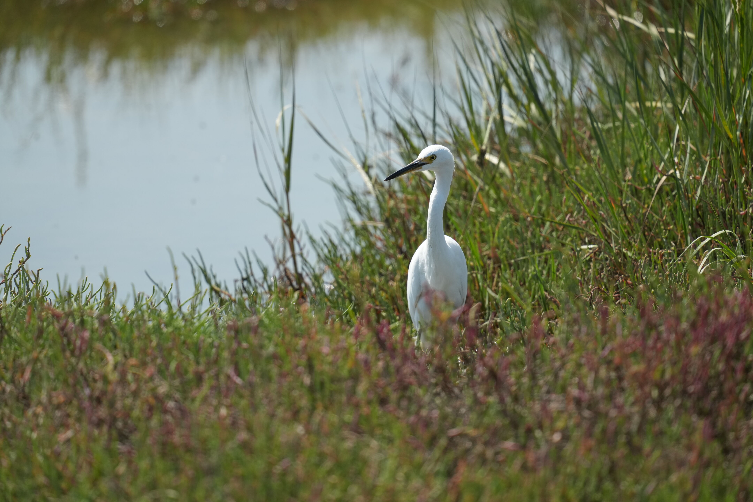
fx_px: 12549
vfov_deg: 2.3
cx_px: 376
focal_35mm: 600
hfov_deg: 3.4
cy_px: 251
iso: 640
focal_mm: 600
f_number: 5.6
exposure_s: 1/2000
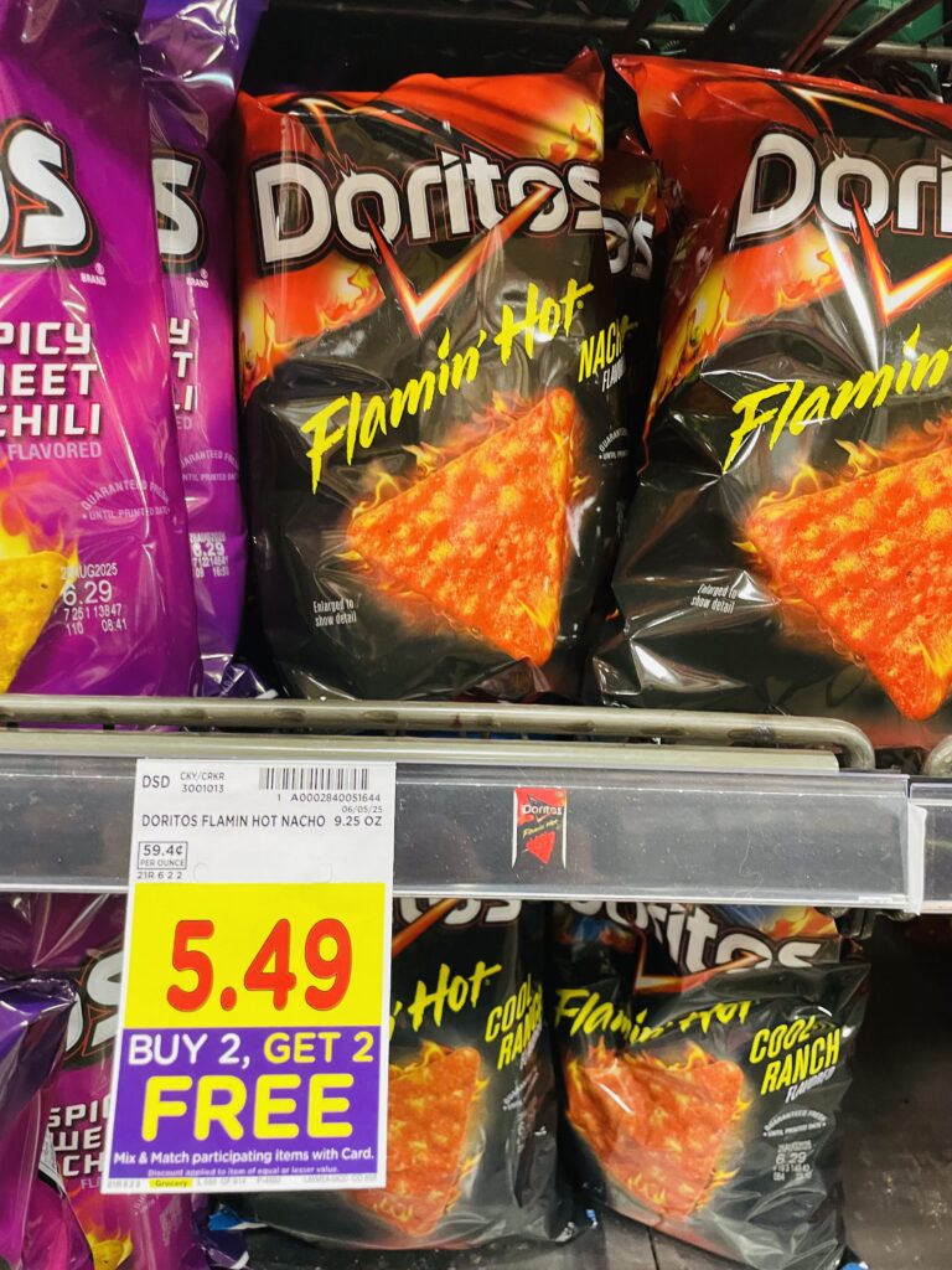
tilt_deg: -18.7
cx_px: 476
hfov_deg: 53.1
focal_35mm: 26
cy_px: 635
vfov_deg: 67.3
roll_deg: -3.0
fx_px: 953
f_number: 1.6
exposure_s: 1/60
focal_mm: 4.2
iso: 250
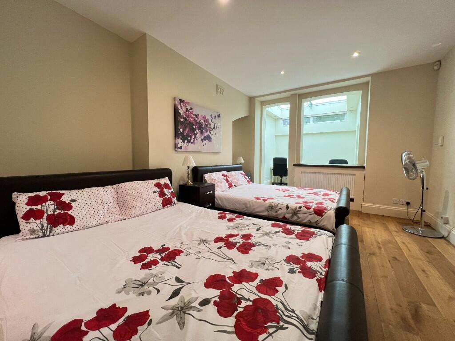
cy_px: 170
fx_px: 171
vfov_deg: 89.9
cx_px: 228
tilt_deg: -3.7
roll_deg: -0.6
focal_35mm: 13
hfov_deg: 106.2
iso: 250
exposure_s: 1/50
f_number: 1.8
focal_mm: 1.57
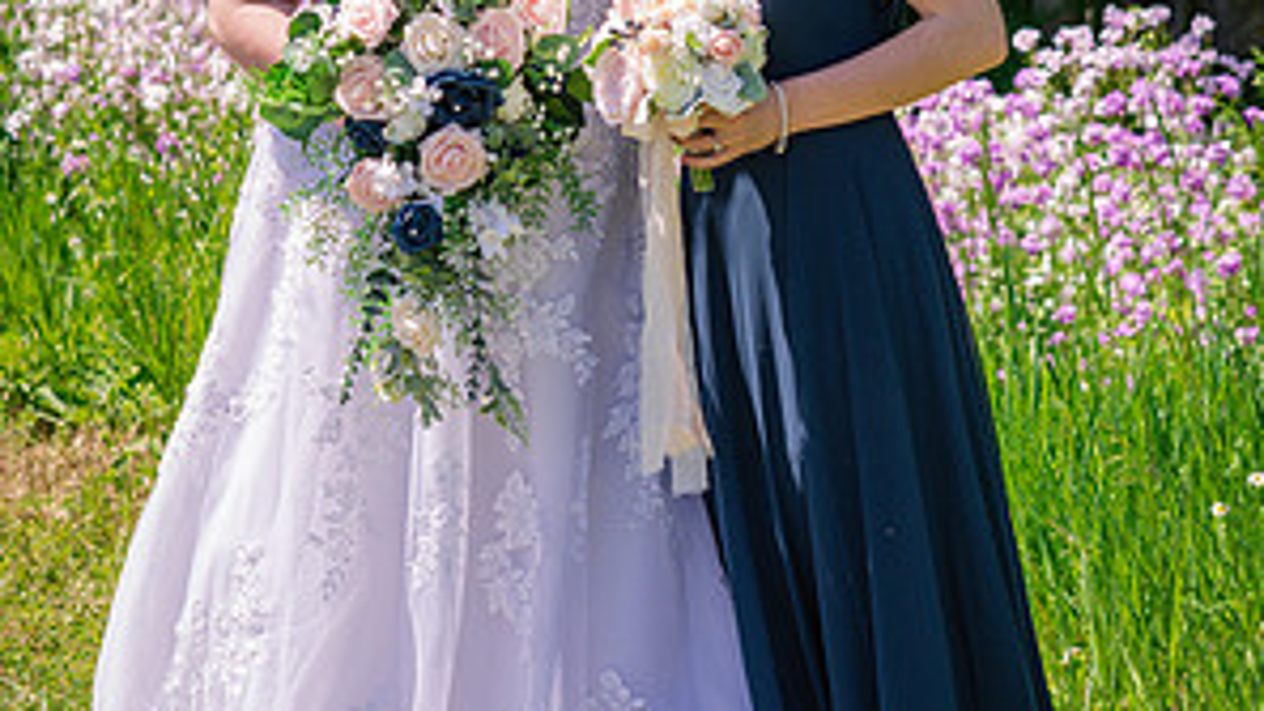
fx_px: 4524
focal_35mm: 135
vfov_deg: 9.0
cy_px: 162
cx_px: 630
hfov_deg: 15.9
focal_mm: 85
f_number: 5
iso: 200
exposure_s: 1/800
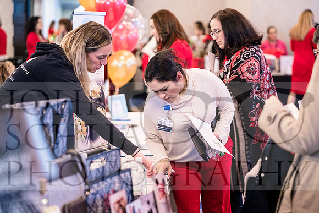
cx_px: 160
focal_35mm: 87
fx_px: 771
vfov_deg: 15.7
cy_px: 106
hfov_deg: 23.4
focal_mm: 87
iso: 5000
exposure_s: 1/60
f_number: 2.8
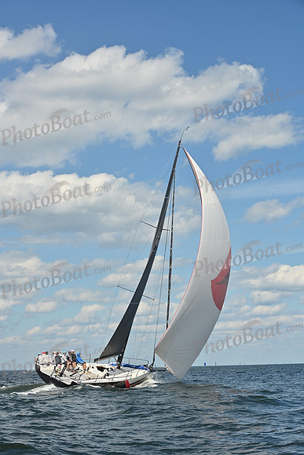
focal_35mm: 70
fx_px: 886
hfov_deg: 19.5
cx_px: 152
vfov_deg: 28.8
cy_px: 228
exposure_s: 1/1000
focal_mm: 70
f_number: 10
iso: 250
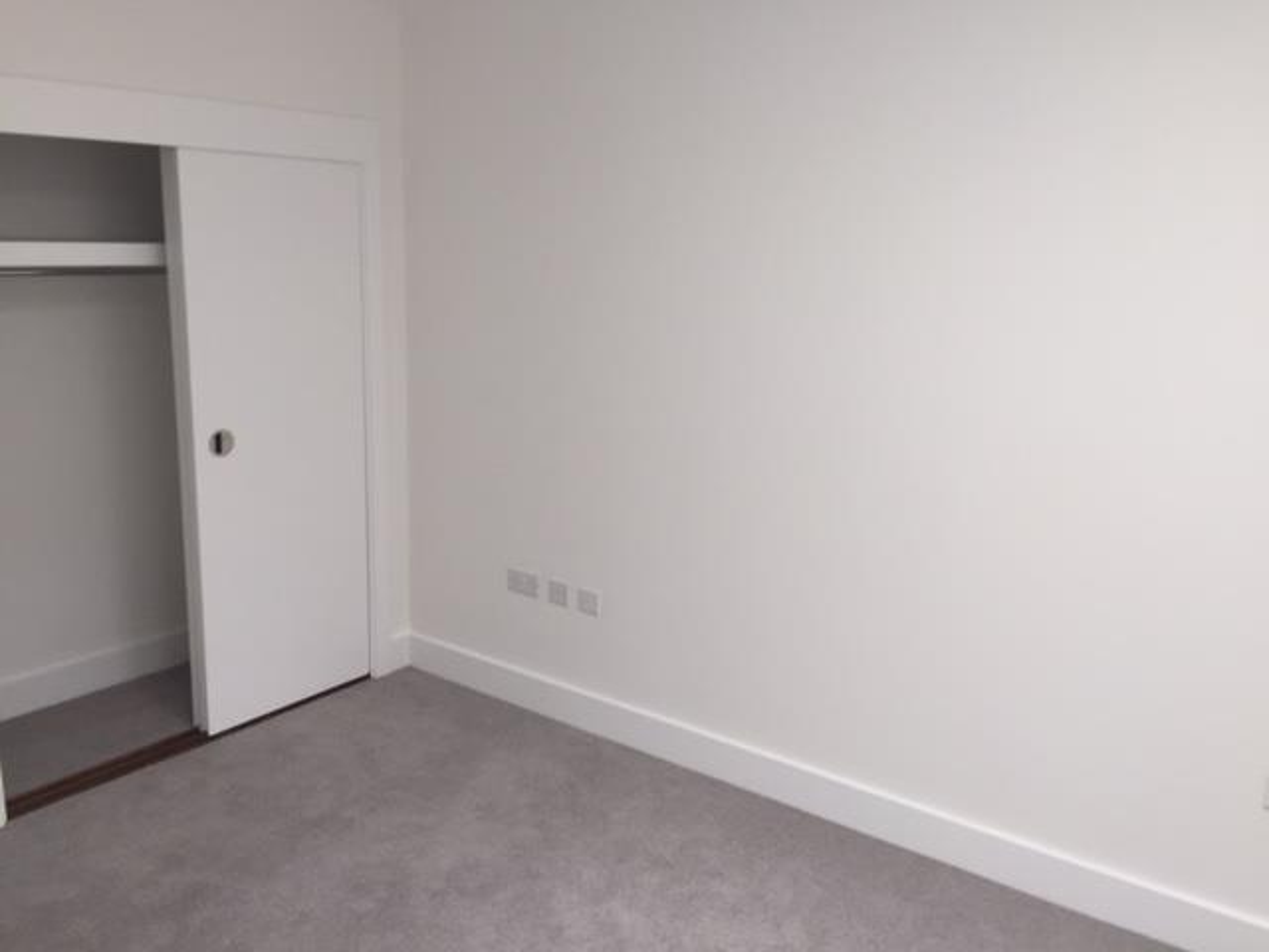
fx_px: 1063
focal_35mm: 29
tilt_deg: -13.6
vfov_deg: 48.2
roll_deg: -1.3
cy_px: 476
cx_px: 634
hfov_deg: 61.7
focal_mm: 4.15
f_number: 2.2
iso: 40
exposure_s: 1/100
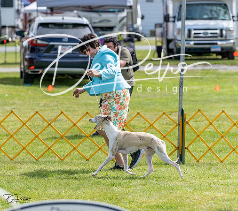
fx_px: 1383
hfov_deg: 9.8
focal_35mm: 188
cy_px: 110
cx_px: 98
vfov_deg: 8.8
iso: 100
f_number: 3.5
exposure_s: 1/1000
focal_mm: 129
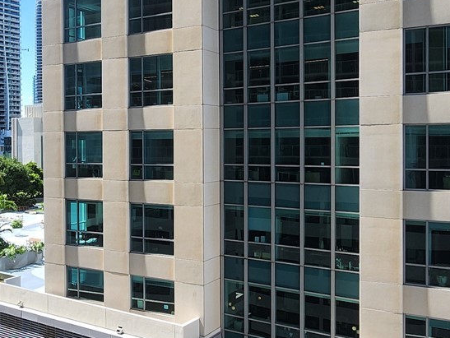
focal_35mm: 38
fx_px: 494
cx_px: 114
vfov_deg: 37.7
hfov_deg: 47.2
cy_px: 155
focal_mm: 2.2
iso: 50
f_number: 2.2
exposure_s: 1/900
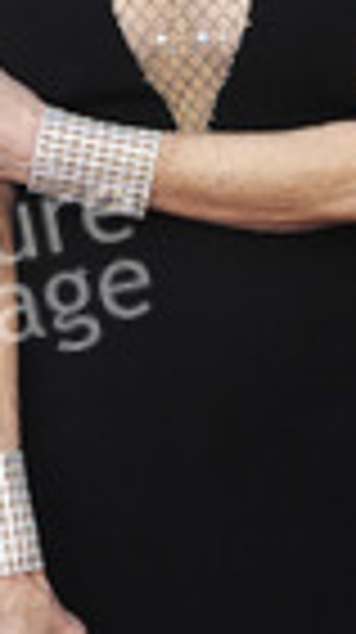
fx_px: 5807
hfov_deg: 3.5
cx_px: 412
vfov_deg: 6.3
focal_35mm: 345
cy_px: 67
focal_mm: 116
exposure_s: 1/250
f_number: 8
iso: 1000
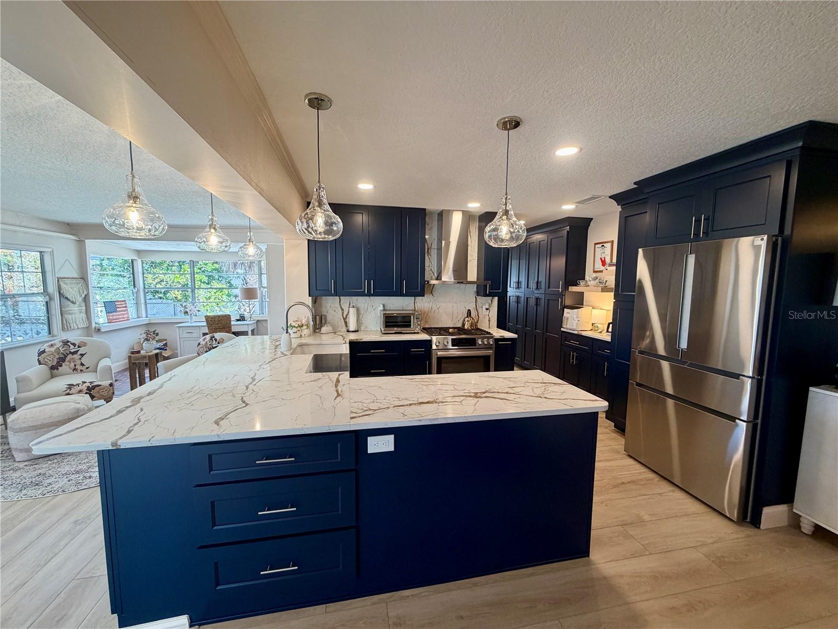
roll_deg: +0.4
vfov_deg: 85.7
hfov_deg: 102.1
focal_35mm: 14
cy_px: 314
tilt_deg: -5.0
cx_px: 419
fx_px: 339
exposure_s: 1/120
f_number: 2.2
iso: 200
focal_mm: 2.22
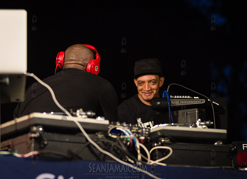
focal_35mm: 143
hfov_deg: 14.0
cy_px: 99
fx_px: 1008
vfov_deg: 10.1
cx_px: 121
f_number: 2.8
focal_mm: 112
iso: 1600
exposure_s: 1/1000
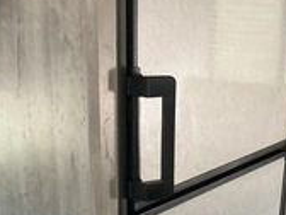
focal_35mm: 69
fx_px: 570
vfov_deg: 20.6
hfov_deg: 28.0
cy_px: 217
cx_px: 187
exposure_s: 1/60
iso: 250
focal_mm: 3
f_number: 1.8
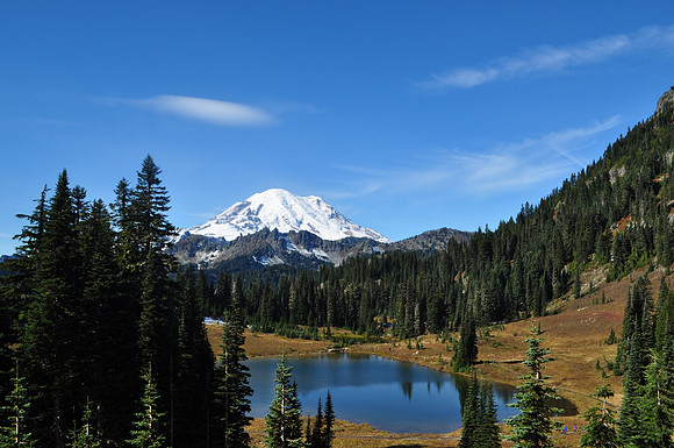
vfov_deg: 39.9
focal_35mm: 33
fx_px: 617
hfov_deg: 57.3
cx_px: 337
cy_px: 224
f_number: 10
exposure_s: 1/400
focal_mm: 22
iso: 200
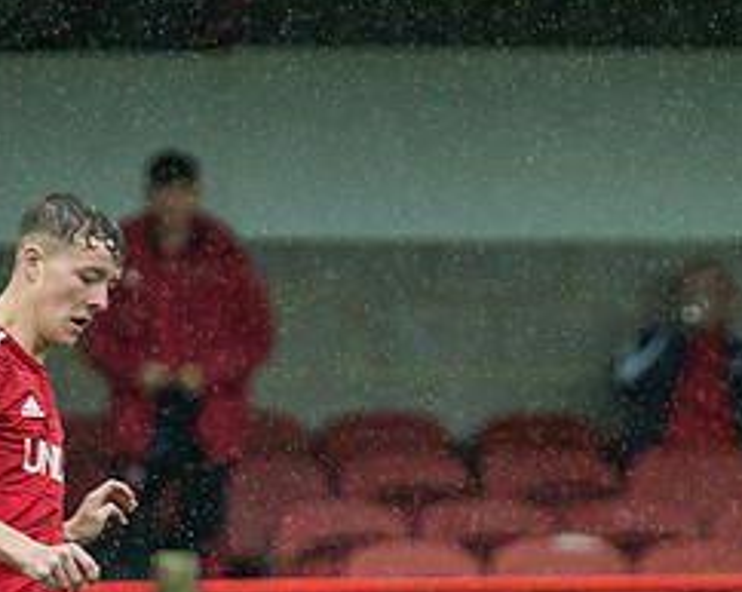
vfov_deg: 1.4
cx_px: 375
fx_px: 24478
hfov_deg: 1.7
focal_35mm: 1116
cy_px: 553
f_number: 4
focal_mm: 280
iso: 1600
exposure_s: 1/1600
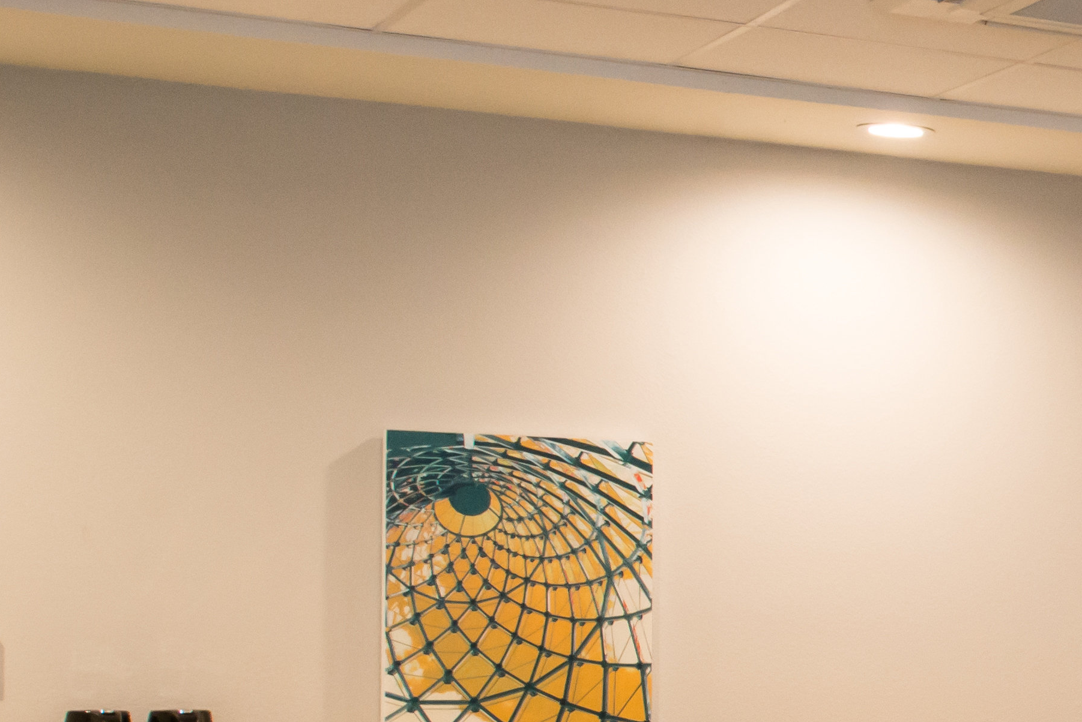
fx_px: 2946
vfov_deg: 12.6
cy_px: 1358
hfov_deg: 16.7
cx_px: 2048
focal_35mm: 98
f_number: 9.5
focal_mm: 24
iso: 640
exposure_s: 1/8
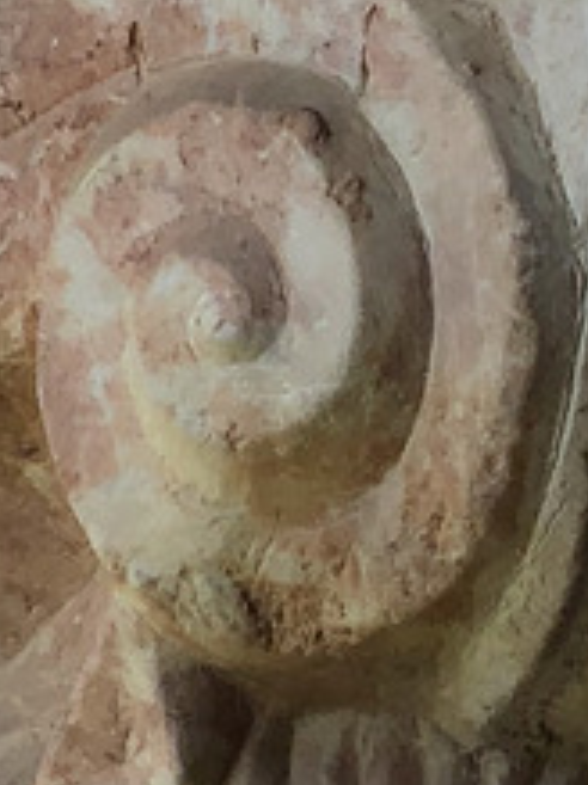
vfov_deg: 5.2
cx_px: -638
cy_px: 1201
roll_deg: -0.6
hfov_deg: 3.9
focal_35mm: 380
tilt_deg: +6.1
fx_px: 8615
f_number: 2.4
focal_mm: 6
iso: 16
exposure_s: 1/298
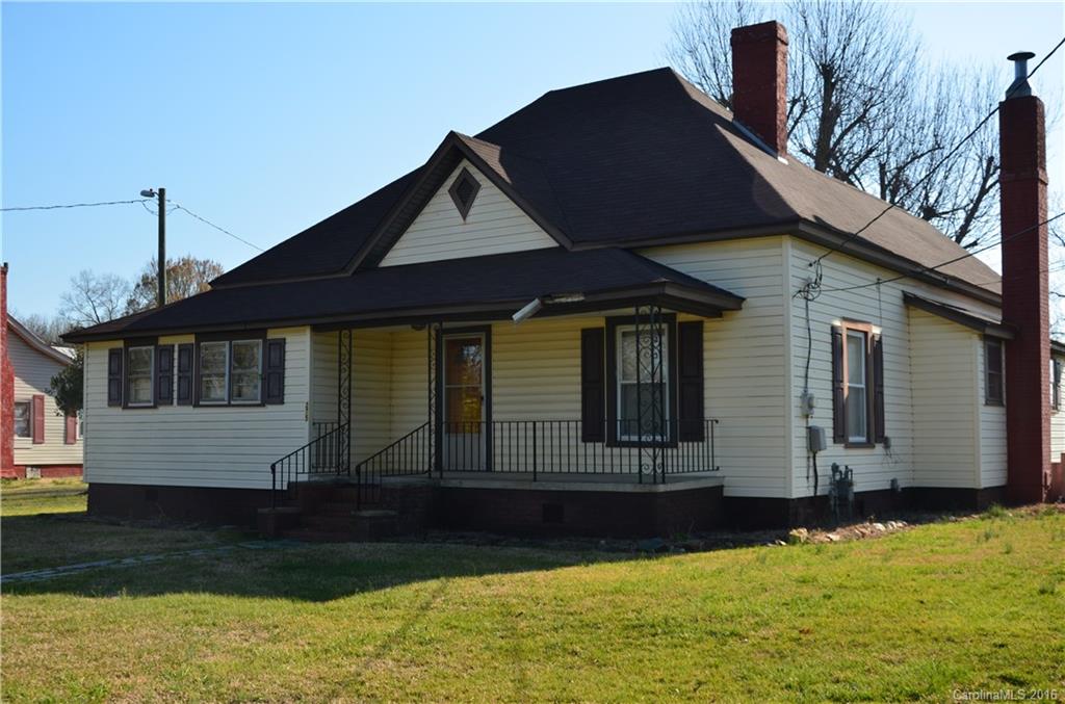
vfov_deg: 34.0
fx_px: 1151
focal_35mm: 39
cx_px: 532
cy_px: 352
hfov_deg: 49.7
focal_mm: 26
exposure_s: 1/200
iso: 200
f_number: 7.1
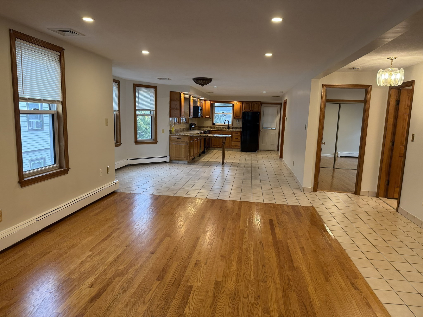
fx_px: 293
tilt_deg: -5.9
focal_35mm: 24
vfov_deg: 56.8
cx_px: 212
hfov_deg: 71.6
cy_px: 158
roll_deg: -2.4
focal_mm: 6.76
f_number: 1.78
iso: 160
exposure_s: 1/120
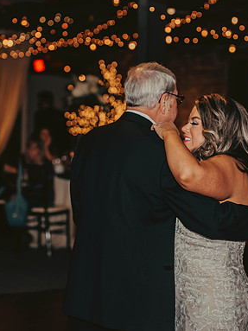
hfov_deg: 14.5
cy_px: 165
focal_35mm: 102
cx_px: 164
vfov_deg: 19.3
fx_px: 975
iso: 500
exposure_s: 1/80
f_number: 3.2
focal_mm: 70
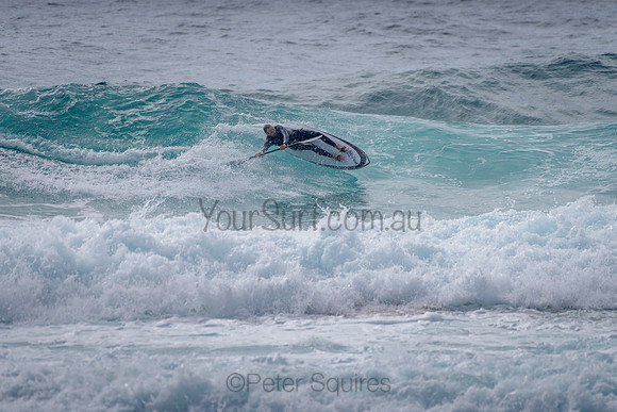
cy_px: 159
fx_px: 10511
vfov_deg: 2.2
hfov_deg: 3.4
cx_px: 307
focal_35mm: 613
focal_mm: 500
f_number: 5.6
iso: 90
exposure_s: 1/2000
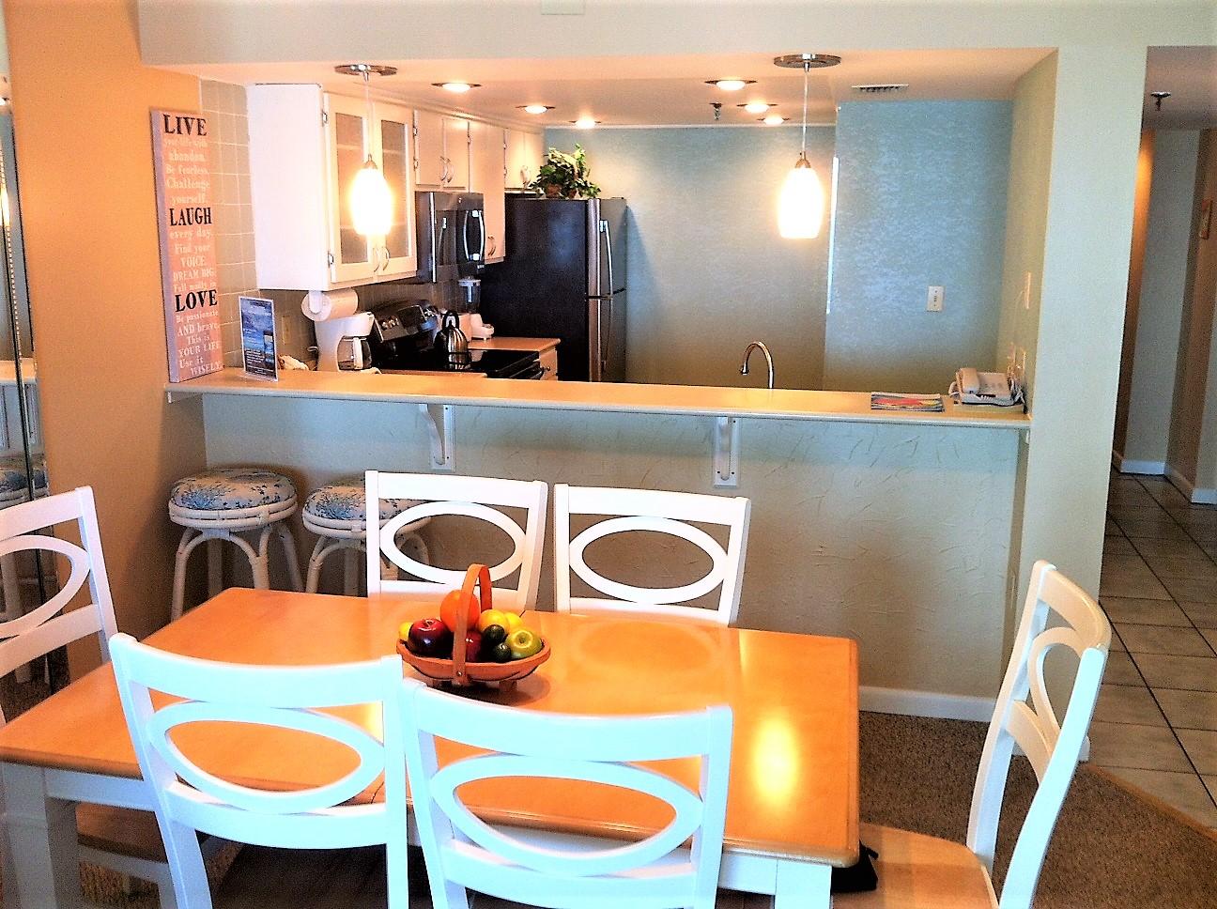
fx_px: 1229
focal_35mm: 35
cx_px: 608
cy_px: 454
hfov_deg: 52.7
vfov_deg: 40.6
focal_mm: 3.85
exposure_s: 1/20
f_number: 2.8
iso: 80
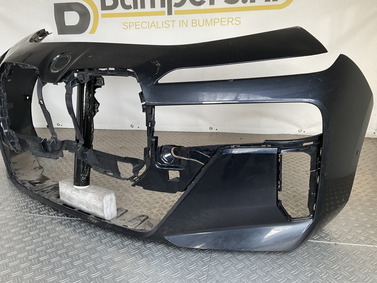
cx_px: 181
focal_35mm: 31
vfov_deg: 45.4
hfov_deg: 58.3
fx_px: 338
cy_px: 140
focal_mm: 3
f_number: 1.8
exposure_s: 1/50
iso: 64
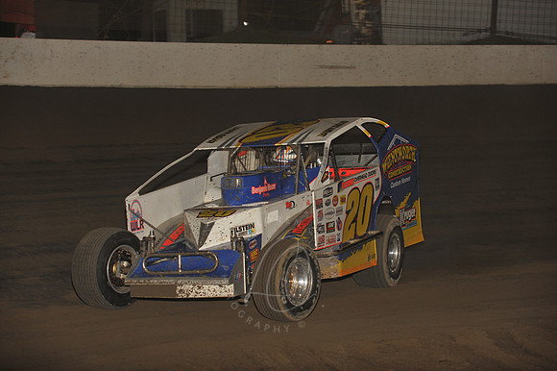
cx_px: 278
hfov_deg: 15.2
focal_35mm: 135
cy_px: 186
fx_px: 2087
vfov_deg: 10.1
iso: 800
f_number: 6.3
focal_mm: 135
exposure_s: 1/320
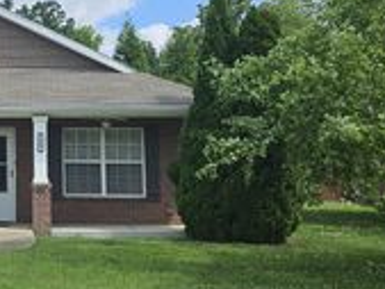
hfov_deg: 26.4
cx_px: -36
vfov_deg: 21.5
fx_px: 757
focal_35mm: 68
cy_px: 81
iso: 25
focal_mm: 5.4
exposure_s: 1/2969
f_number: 1.8
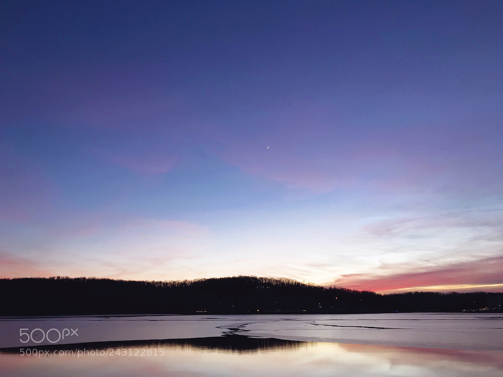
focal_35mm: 28
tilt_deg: +16.1
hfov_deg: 63.4
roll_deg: +0.5
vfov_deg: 49.7
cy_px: 188
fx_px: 407
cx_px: 252
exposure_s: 1/30
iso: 32
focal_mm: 3.99
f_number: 1.8
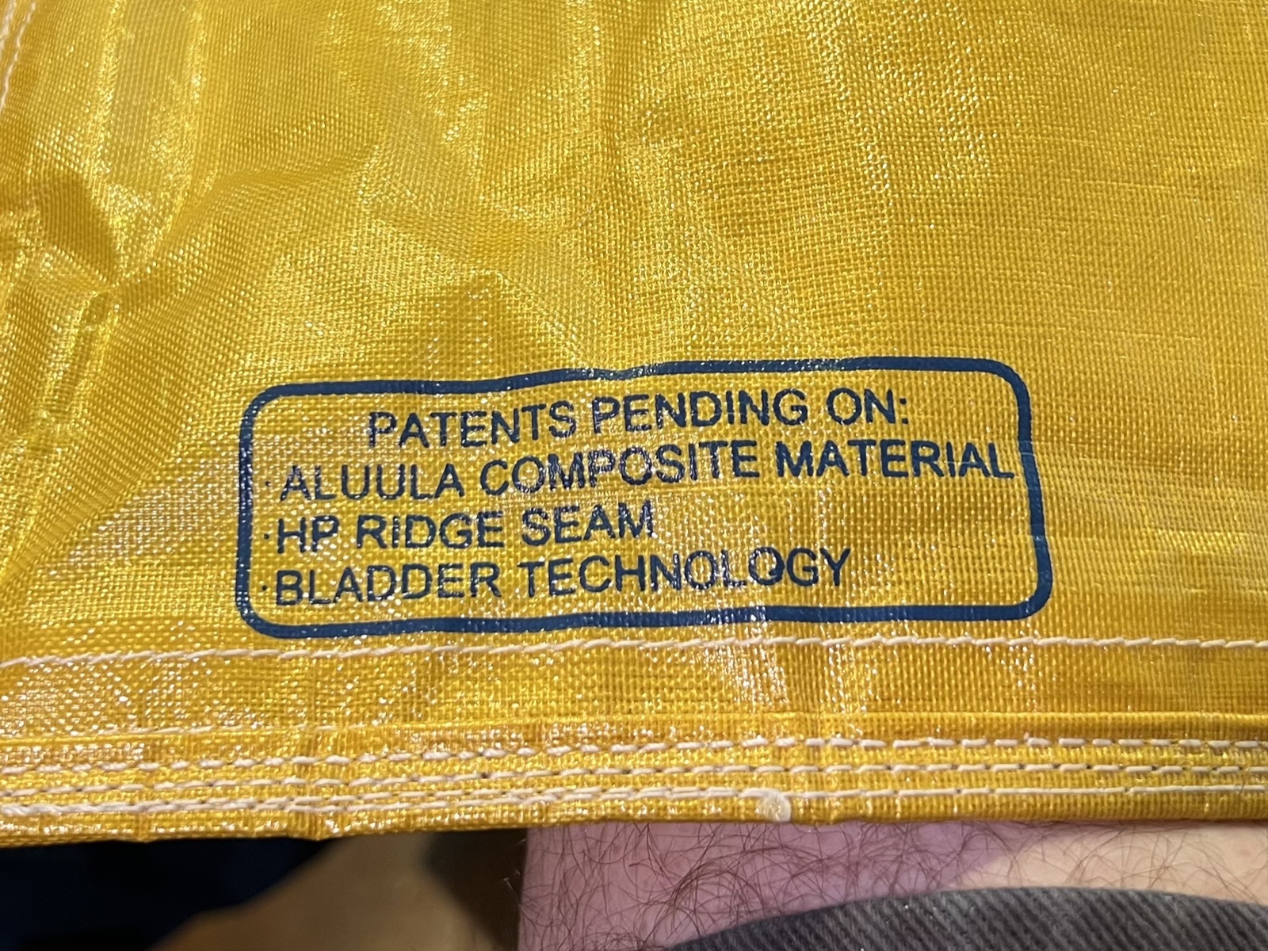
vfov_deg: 53.1
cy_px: 476
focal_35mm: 26
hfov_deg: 67.3
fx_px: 952
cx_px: 634
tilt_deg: -49.2
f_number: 1.5
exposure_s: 1/60
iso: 100
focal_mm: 5.7
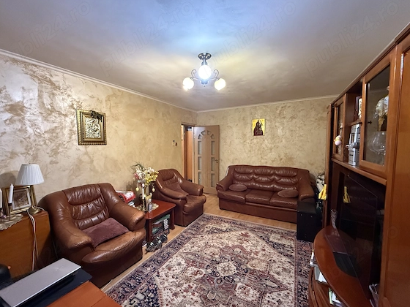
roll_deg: +0.6
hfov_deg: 98.1
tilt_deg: -4.1
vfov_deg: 81.7
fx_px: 178
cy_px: 156
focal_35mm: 15
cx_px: 197
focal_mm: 2.22
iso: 1000
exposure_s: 1/50
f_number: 2.2
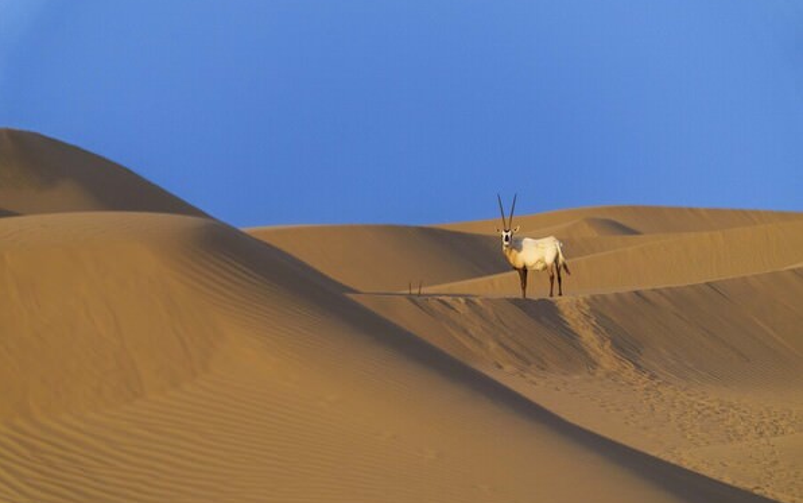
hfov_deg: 3.7
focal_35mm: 573
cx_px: 401
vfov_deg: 2.3
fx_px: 12544
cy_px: 250
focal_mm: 560
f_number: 8
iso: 2000
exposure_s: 1/2500
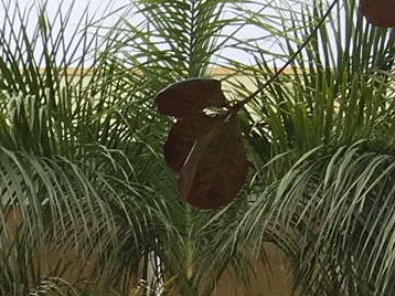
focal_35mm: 166
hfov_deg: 9.7
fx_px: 1893
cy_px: 736
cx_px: -717
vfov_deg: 8.2
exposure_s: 1/1083
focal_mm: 4.15
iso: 25
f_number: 2.2
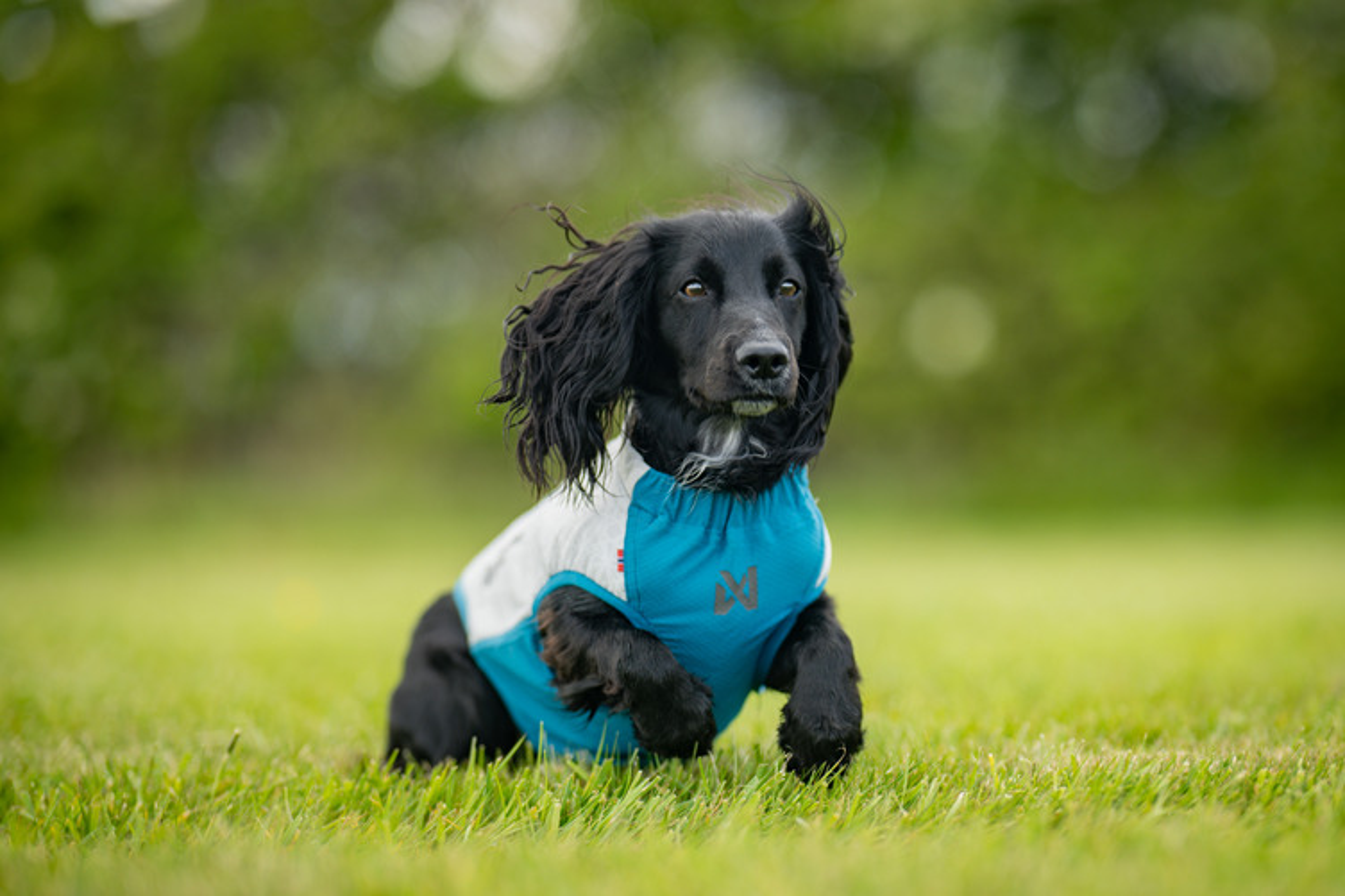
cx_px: 847
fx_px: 4133
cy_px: 479
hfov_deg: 18.5
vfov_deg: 12.4
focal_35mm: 111
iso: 64
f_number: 1.4
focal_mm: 85
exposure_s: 1/1000
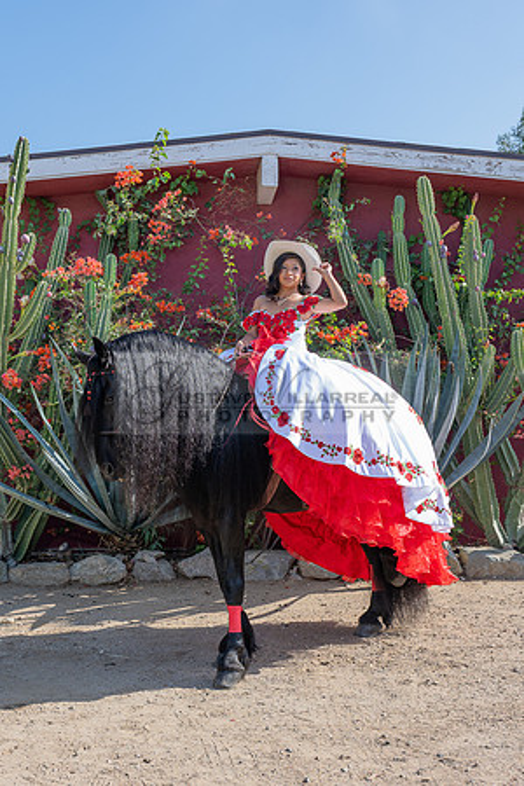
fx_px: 1015
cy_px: 393
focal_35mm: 47
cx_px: 191
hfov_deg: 28.8
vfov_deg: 42.3
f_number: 6.3
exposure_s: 1/200
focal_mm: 31
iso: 125
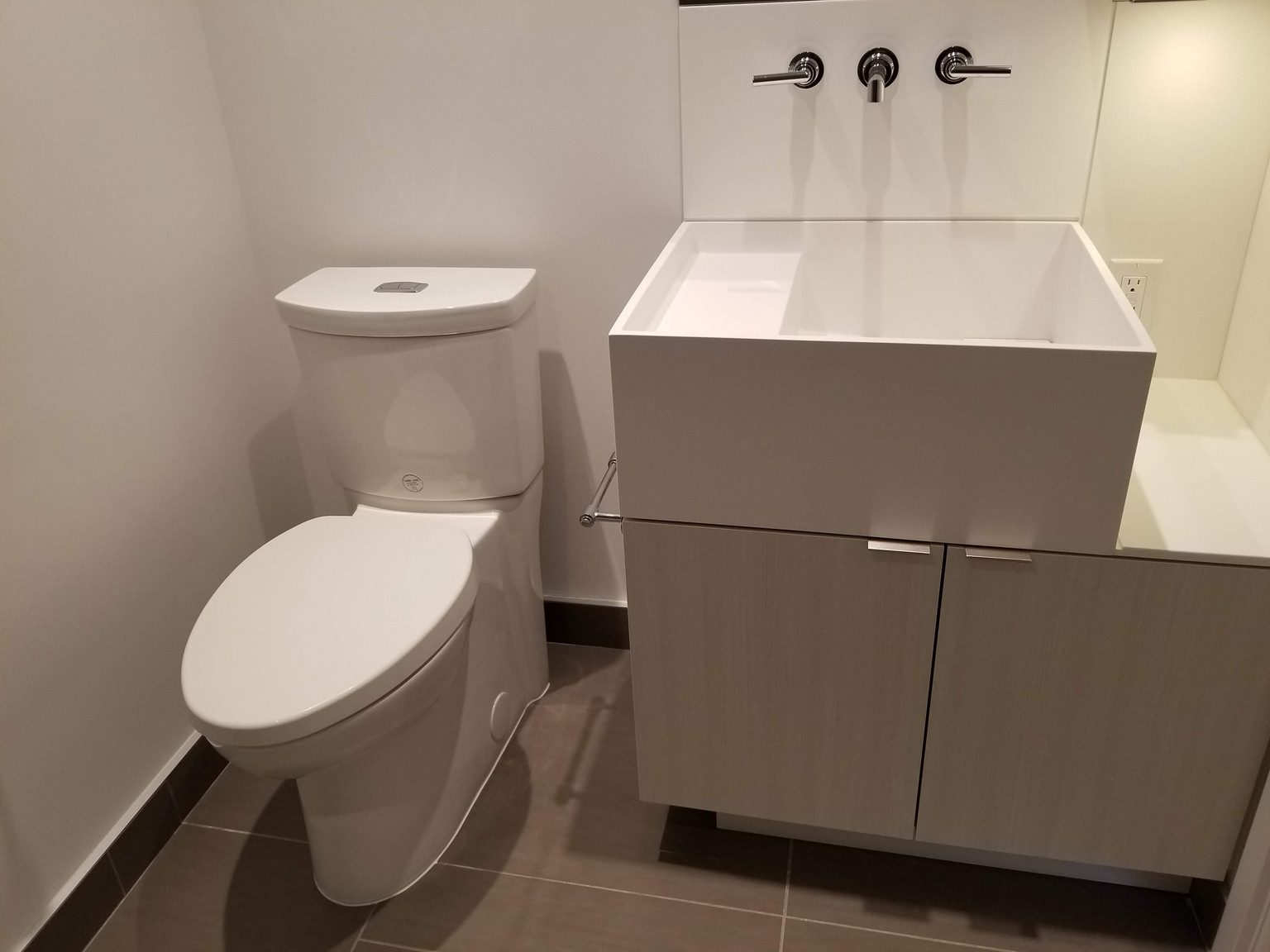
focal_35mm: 26
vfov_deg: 53.1
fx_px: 954
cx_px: 635
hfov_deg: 67.3
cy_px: 476
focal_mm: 4.25
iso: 80
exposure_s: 1/60
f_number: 1.7
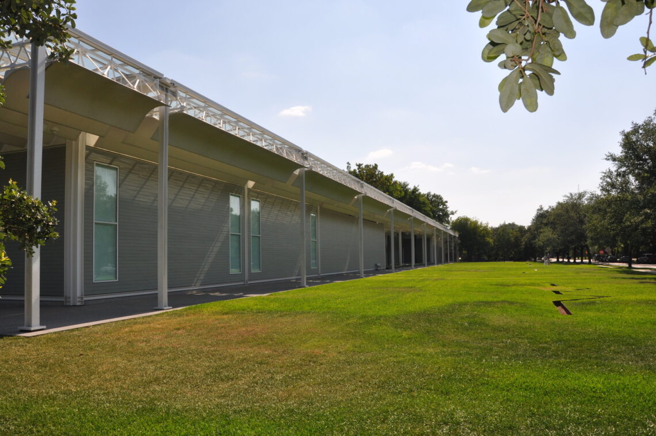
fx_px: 491
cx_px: 328
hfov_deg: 67.4
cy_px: 218
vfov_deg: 47.8
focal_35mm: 27
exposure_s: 1/200
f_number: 14
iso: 200
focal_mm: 18
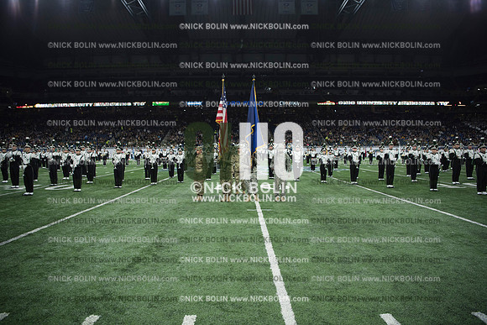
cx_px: 244
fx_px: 325
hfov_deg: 73.7
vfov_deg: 53.2
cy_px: 162
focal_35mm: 24
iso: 1250
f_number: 2.8
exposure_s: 1/1250
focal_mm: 24
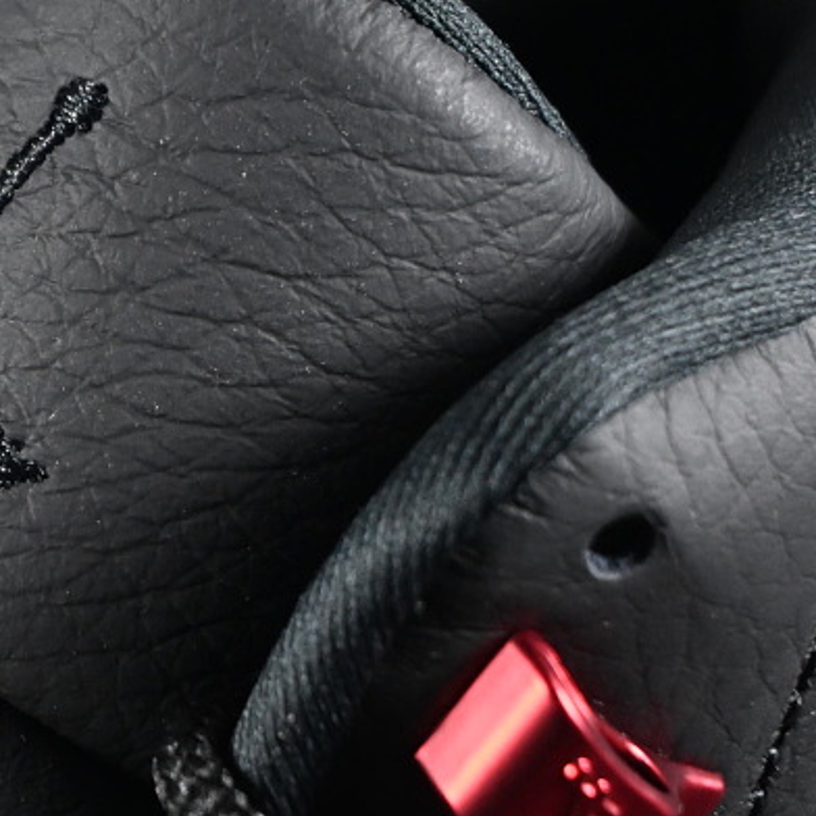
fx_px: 3467
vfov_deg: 13.4
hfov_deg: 13.3
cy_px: 290
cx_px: 33
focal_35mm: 130
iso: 2000
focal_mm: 50
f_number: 6.3
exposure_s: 1/125
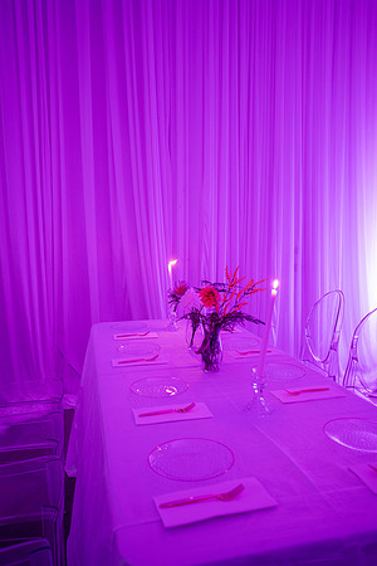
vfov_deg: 63.7
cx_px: 188
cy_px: 283
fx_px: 456
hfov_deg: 45.0
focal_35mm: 29
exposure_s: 1/15
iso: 400
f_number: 4
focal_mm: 29
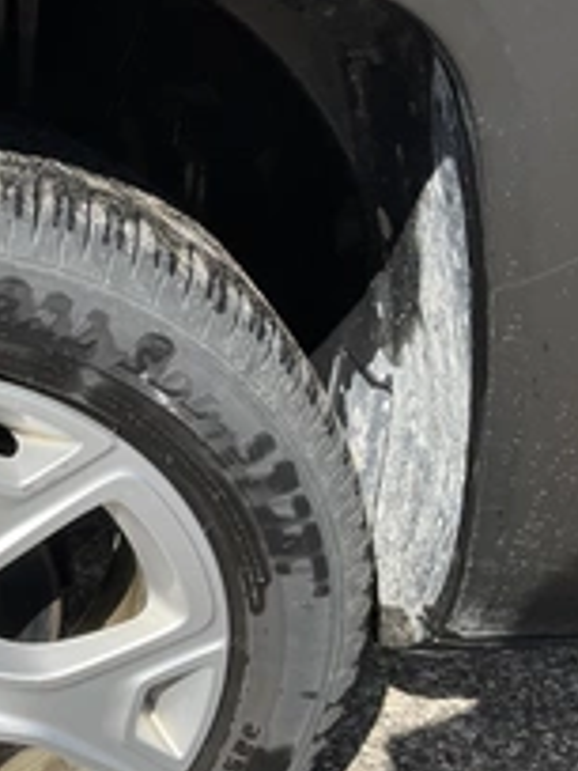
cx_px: -140
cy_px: 548
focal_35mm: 57
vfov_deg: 33.3
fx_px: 1269
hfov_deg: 23.2
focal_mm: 3
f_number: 1.8
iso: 25
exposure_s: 1/1168
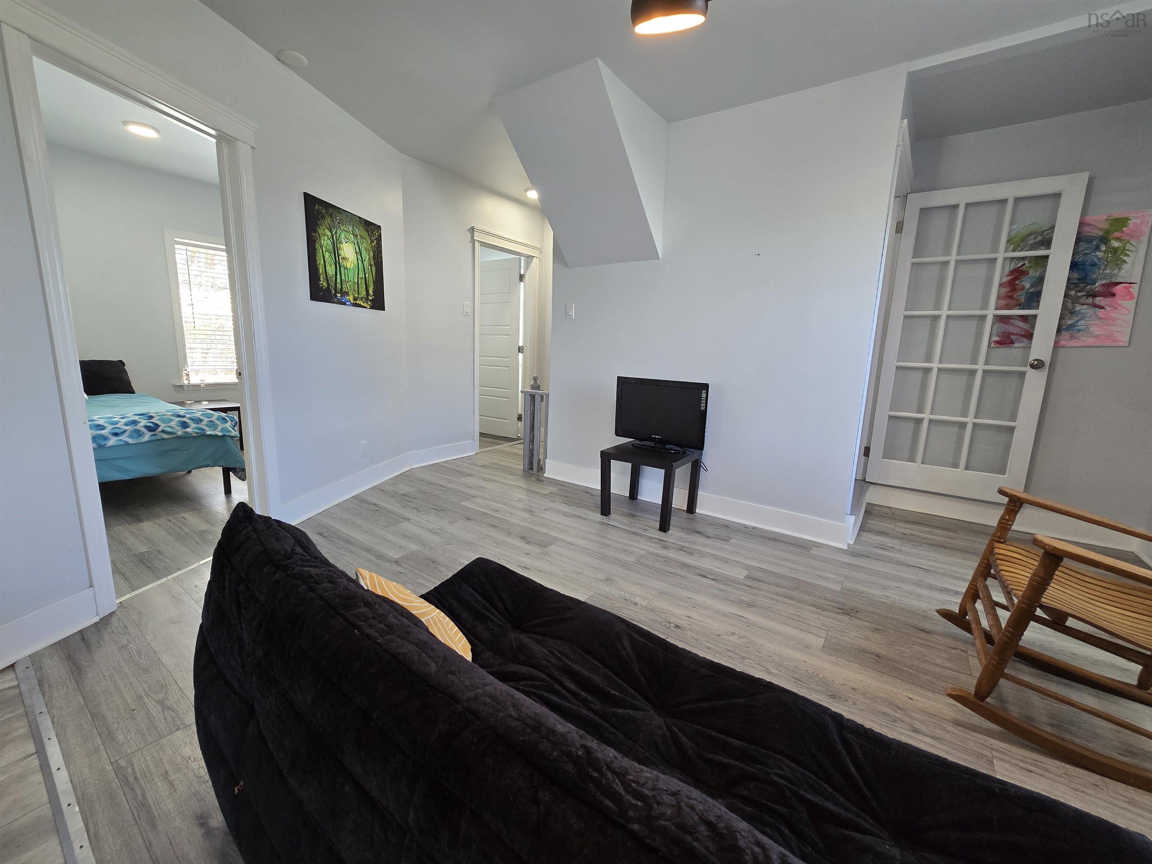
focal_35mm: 13
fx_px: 433
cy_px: 432
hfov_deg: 106.2
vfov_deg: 89.9
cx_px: 576
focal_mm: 2.2
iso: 160
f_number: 2.2
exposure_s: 1/60
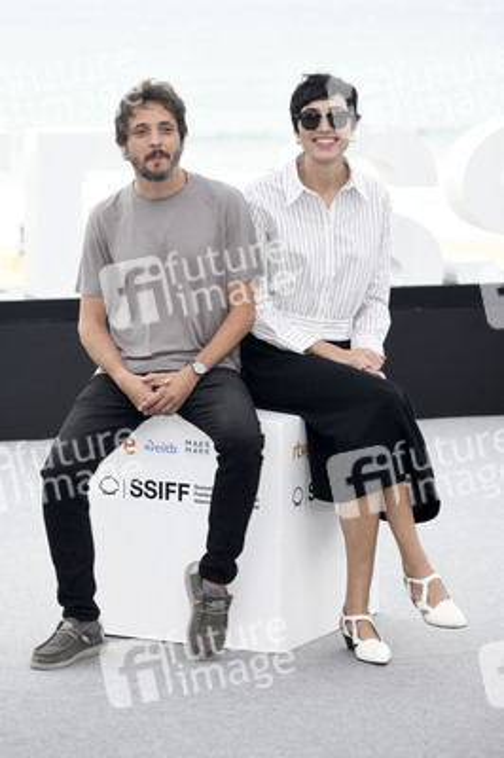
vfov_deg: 15.8
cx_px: 252
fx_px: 2735
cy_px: 379
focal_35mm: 130
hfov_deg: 10.5
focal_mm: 130
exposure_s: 1/640
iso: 400
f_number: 5.6
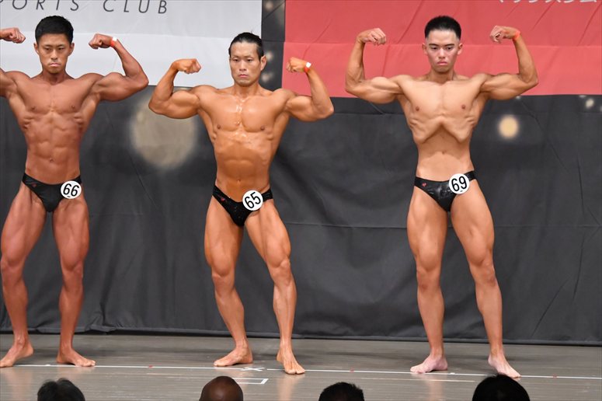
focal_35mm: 217
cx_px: 301
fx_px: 3627
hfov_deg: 9.5
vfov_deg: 6.3
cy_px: 200
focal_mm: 145
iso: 6400
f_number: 5.6
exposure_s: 1/400
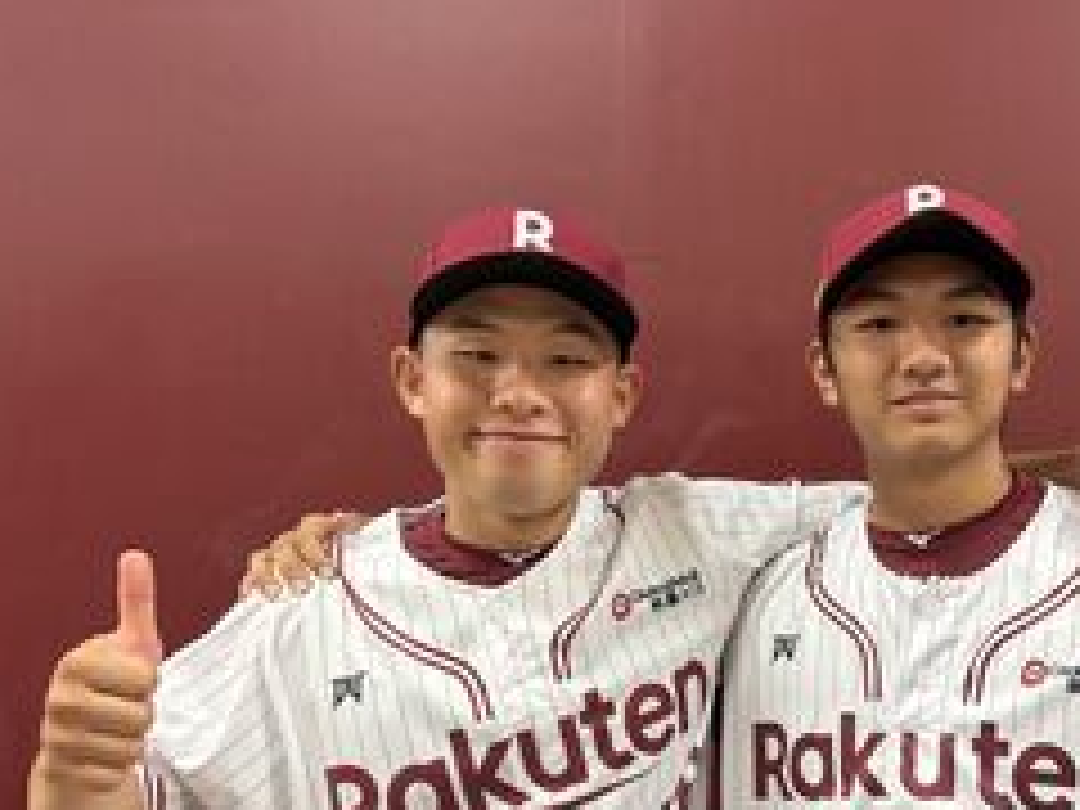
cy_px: 558
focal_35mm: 40
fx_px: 1248
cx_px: 698
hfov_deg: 46.2
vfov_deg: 35.5
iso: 400
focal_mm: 6.76
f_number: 1.78
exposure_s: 1/60
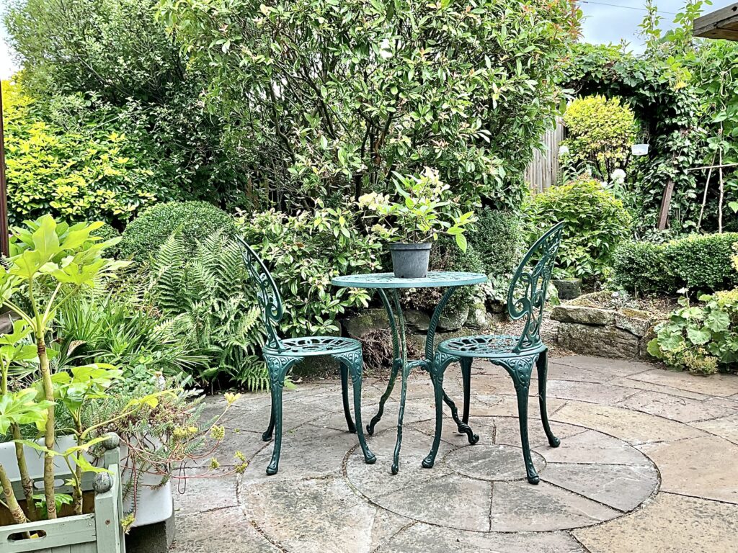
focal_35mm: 29
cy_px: 276
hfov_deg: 61.7
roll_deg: +2.2
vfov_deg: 48.2
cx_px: 369
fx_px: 618
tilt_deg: -3.1
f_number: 1.8
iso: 32
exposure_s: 1/122
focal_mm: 3
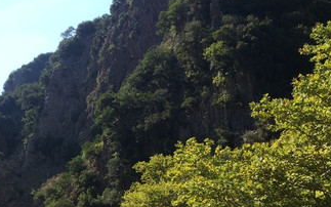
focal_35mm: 61
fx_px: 550
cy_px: 224
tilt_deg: +0.9
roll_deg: +0.9
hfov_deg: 32.0
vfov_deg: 20.4
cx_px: 38
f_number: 2.2
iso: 32
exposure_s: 1/1466
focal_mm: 4.15
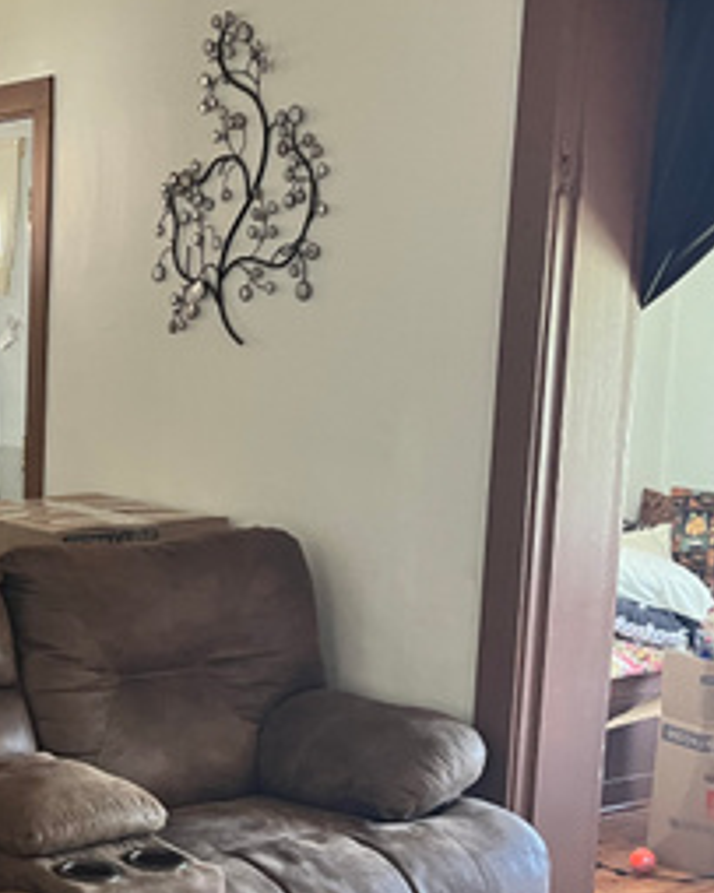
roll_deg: -0.8
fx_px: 1692
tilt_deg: -9.8
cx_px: -102
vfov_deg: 29.5
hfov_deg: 22.3
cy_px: 552
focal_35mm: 64
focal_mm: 5.1
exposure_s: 1/60
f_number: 1.6
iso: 500
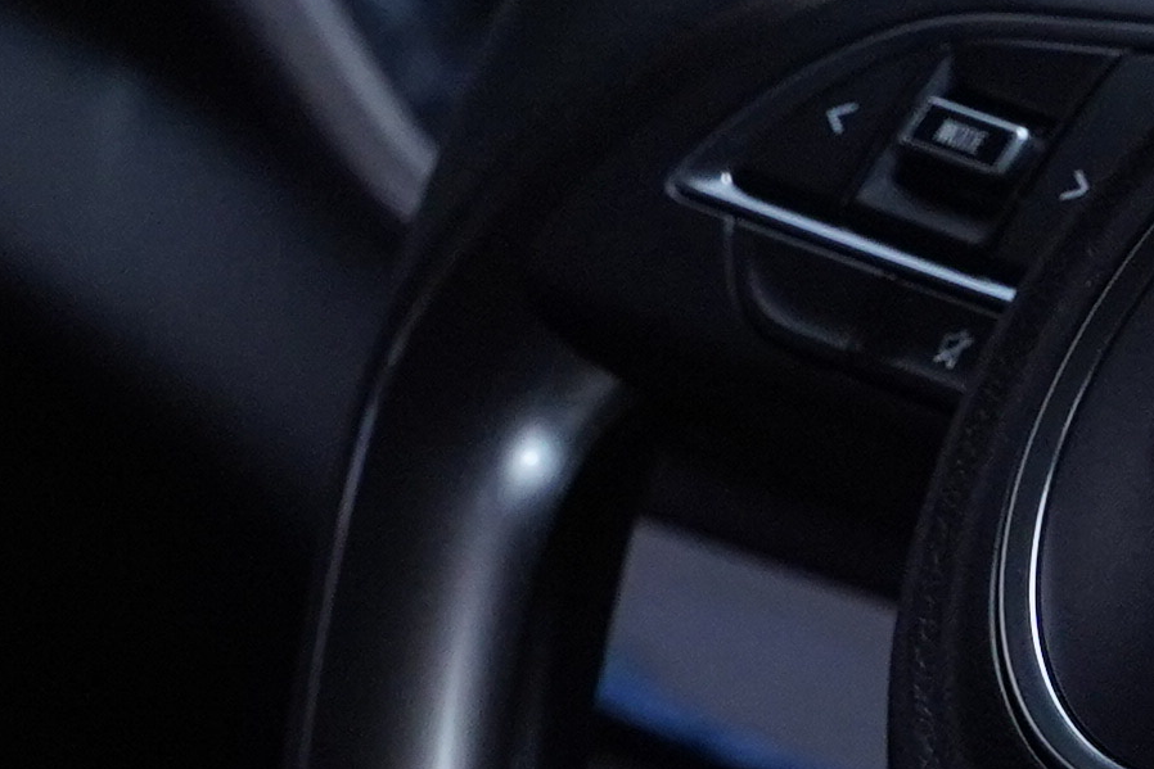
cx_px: 1811
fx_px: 10066
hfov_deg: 6.5
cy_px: 847
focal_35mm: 314
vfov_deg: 4.4
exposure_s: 1/200
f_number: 4.5
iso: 1600
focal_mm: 47
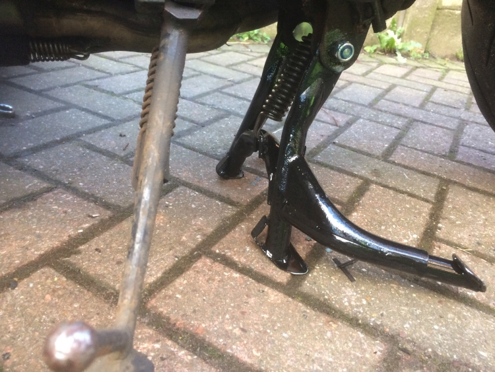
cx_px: 248
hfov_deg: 61.6
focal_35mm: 29
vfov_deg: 48.3
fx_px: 415
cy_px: 186
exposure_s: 1/33
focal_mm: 4.15
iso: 160
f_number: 2.2
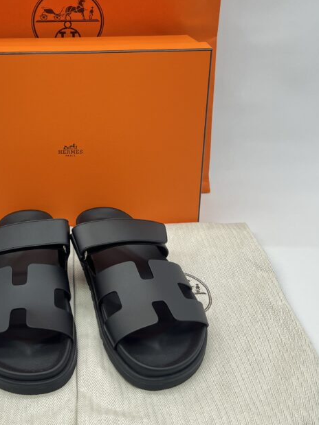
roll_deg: +0.6
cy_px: 129
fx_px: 529
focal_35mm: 43
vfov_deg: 43.0
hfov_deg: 32.8
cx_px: 74
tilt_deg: -19.2
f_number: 1.5
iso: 50
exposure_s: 1/100
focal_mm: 5.7
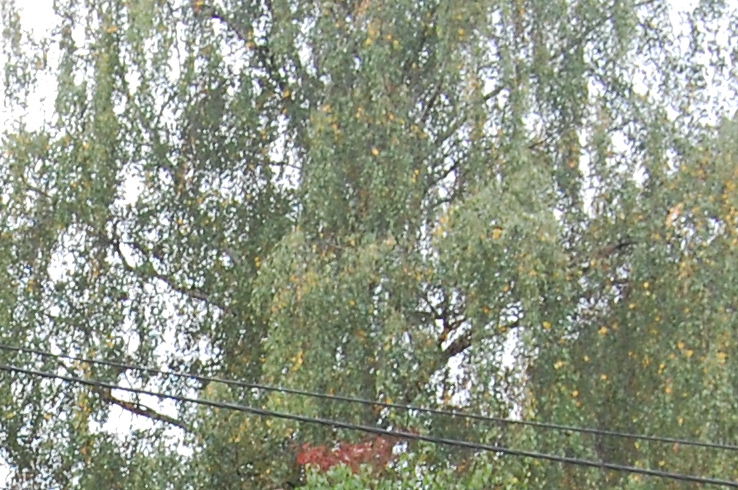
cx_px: -94
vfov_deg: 6.5
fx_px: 4258
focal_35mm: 208
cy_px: 775
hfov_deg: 9.8
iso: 800
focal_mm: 34
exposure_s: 1/125
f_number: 9
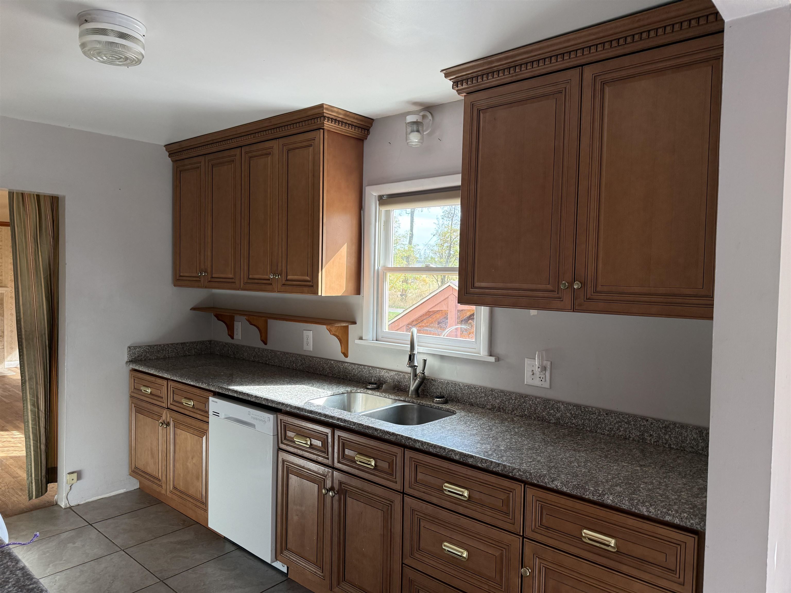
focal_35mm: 24
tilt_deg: -0.9
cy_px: 296
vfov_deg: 56.8
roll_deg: -1.0
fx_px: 548
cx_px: 396
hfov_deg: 71.6
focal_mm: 6.76
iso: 200
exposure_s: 1/196
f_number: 1.78
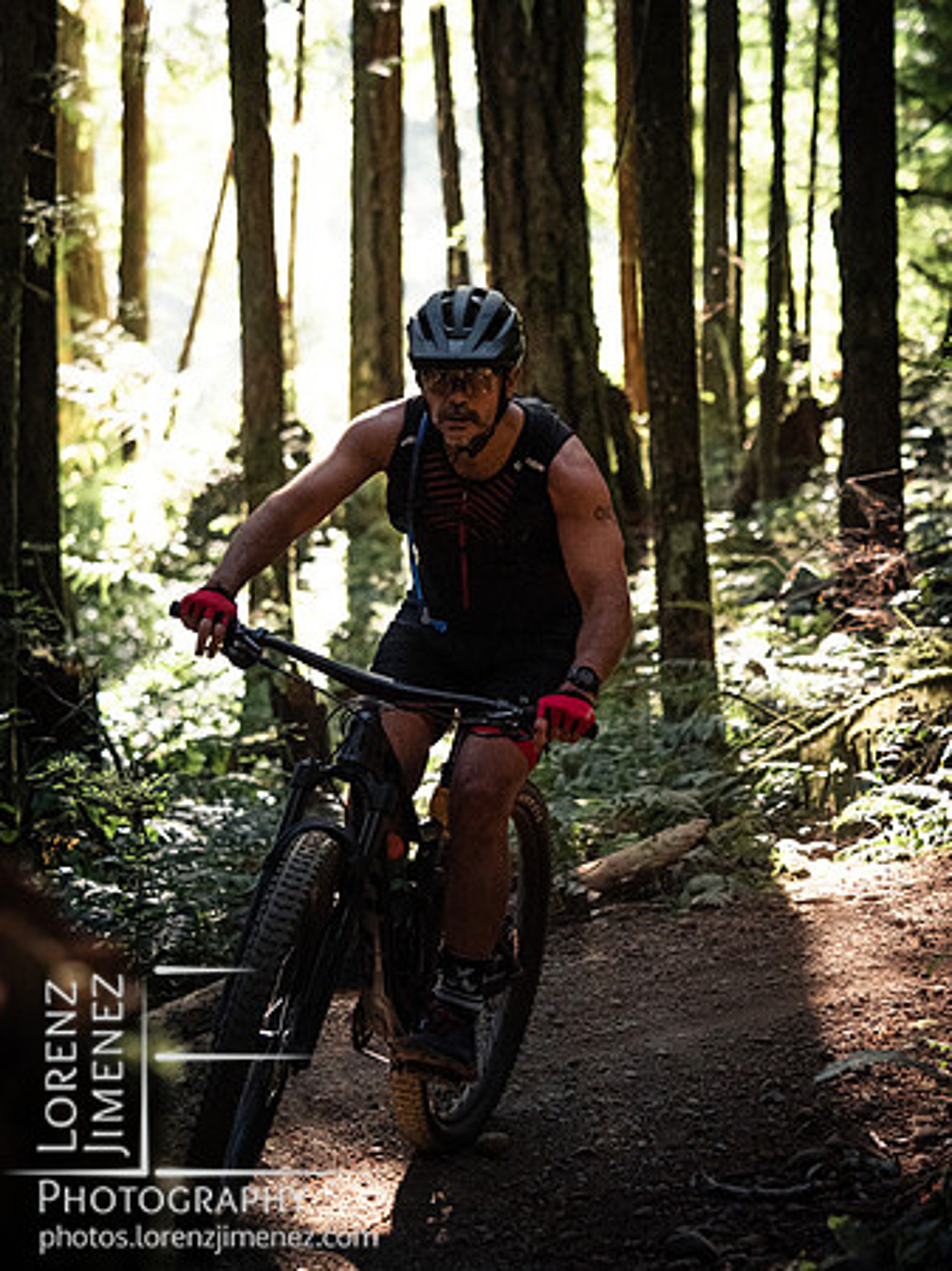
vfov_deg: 12.5
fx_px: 5799
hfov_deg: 9.4
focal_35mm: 158
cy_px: 636
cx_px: 476
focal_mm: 79
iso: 3200
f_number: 2.8
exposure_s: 1/1000
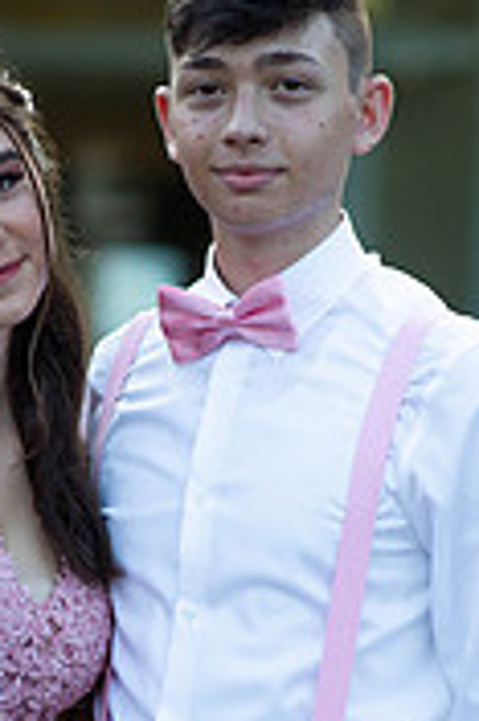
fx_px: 4339
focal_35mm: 217
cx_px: 92
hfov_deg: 6.3
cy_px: 524
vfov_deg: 9.5
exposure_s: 1/1000
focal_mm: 85
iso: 250
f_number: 2
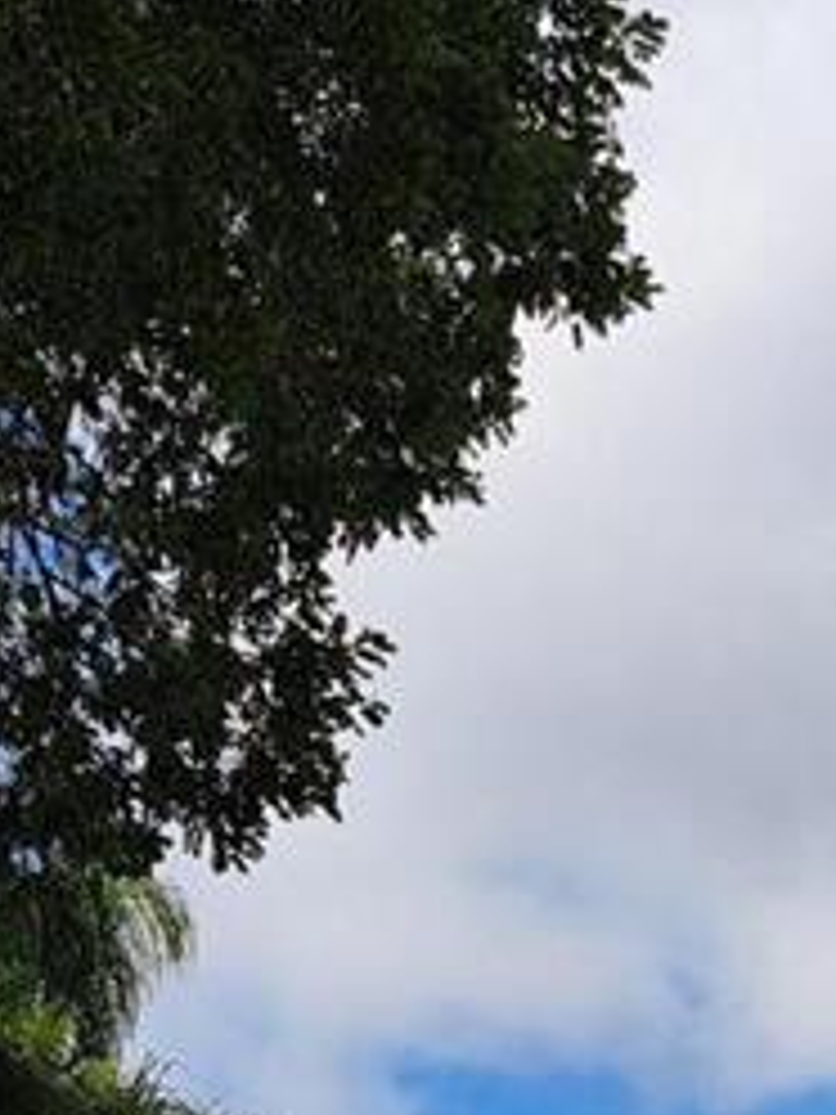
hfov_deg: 12.6
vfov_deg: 16.4
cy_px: 1254
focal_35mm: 116
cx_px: 917
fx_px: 3735
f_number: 1.8
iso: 50
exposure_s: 1/1406
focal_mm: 5.23
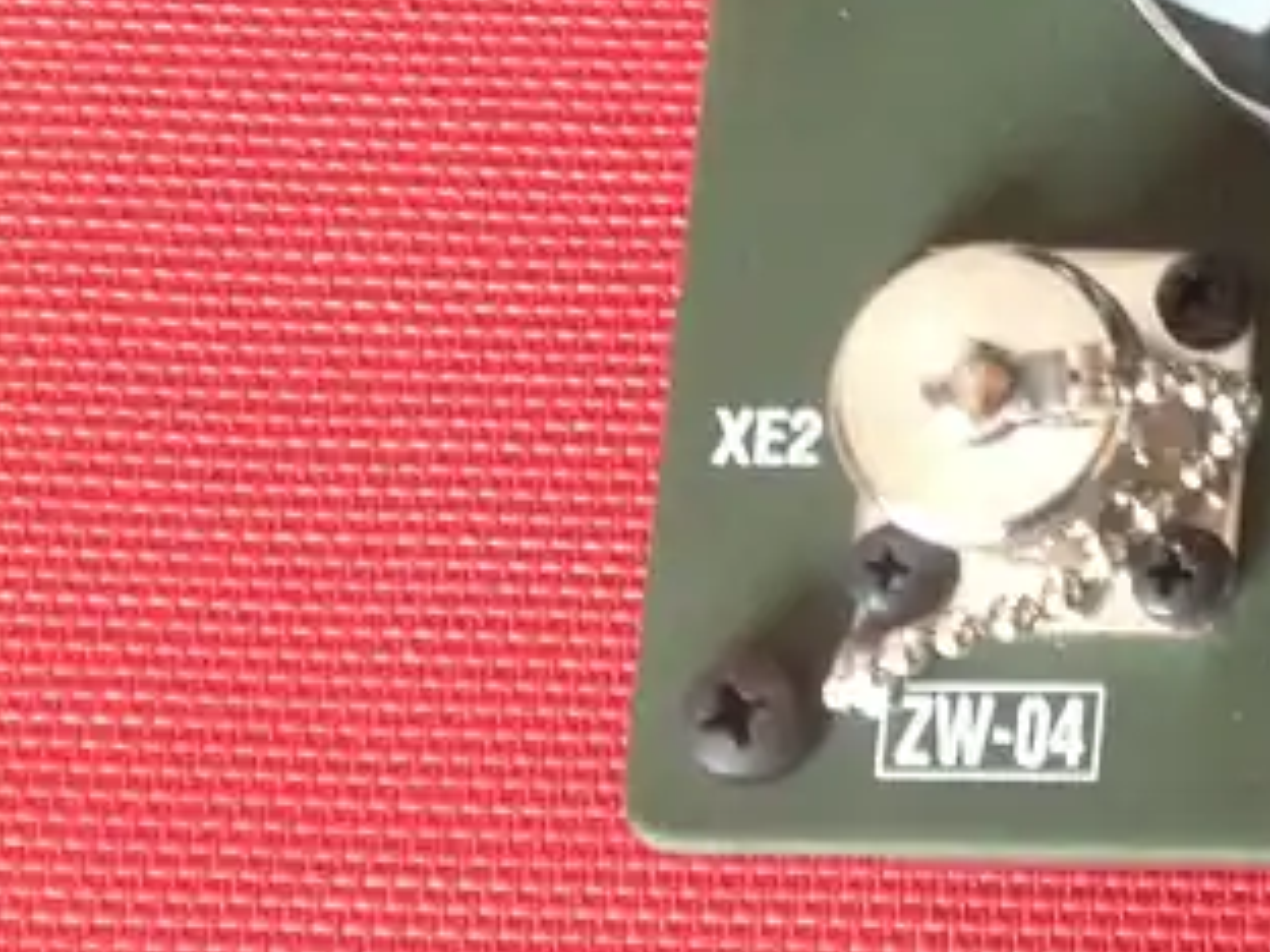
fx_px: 4109
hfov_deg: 16.1
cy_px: -37
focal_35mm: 112
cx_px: 1881
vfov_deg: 13.0
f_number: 2.4
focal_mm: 4.28
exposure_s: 1/15
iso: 160
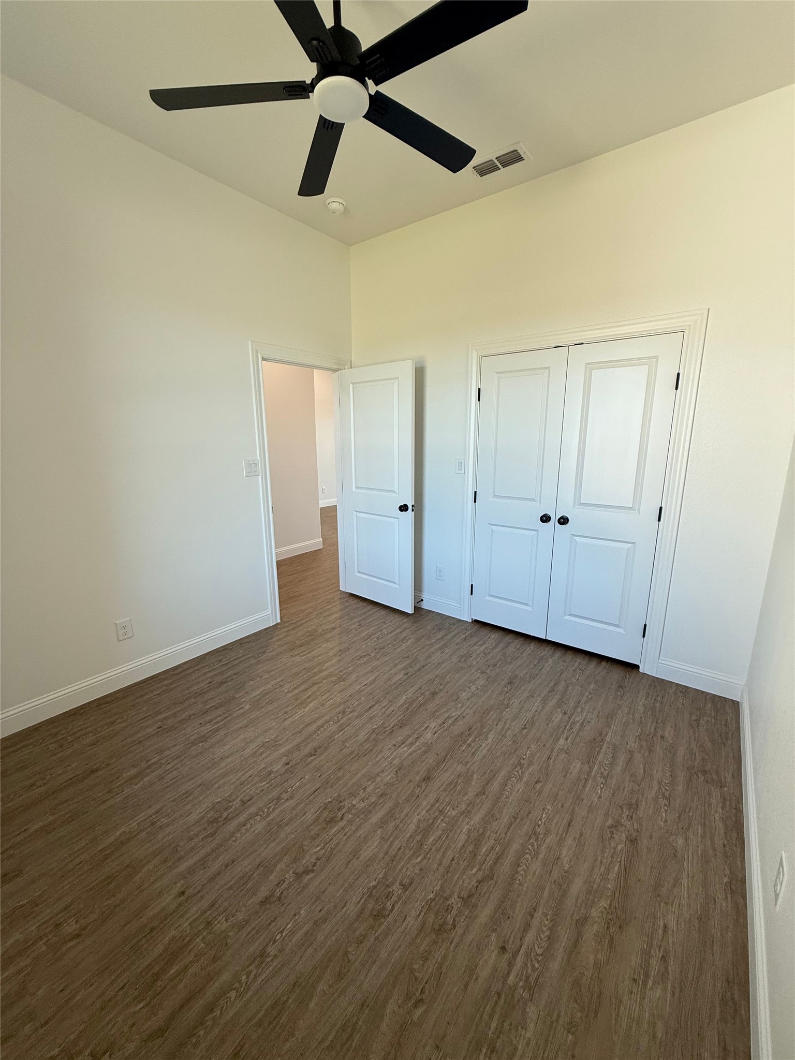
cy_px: 530
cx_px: 398
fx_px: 429
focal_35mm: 14
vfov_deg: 102.1
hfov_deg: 85.7
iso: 125
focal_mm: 2.22
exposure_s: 1/99
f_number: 2.2
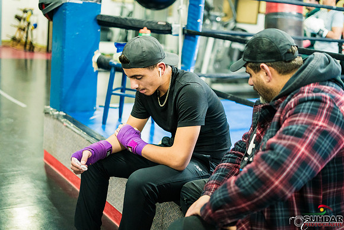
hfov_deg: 39.6
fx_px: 478
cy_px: 115
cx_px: 172
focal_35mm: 50
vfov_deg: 27.0
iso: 6400
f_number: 1.8
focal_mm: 50
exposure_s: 1/500
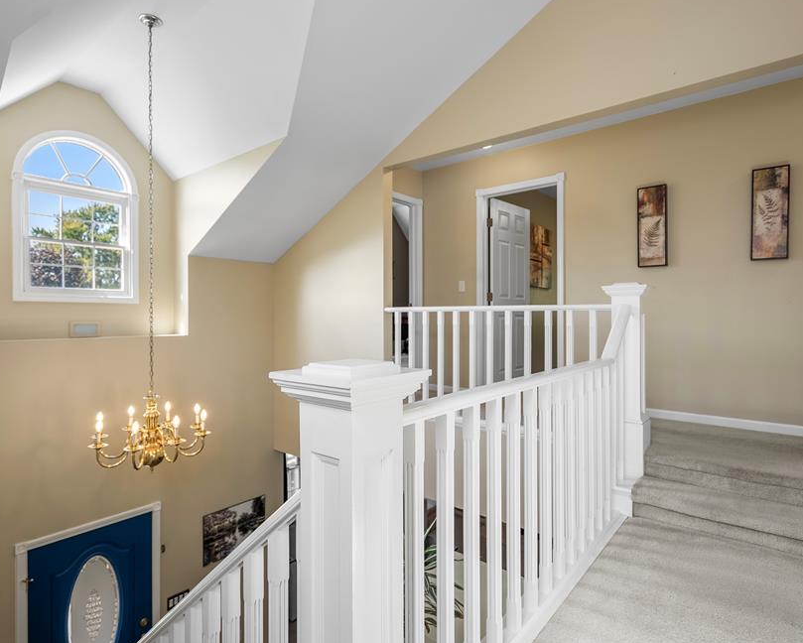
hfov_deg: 83.3
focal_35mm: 19
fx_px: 452
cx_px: 397
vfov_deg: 70.9
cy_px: 310
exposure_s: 1/10
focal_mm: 16
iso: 100
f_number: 4
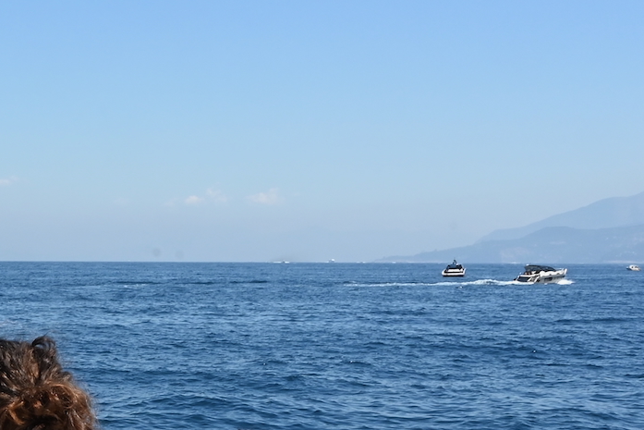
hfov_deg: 22.0
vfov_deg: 15.6
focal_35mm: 86
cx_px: -112
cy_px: 447
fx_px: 1539
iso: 400
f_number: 18
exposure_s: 1/200
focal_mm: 24
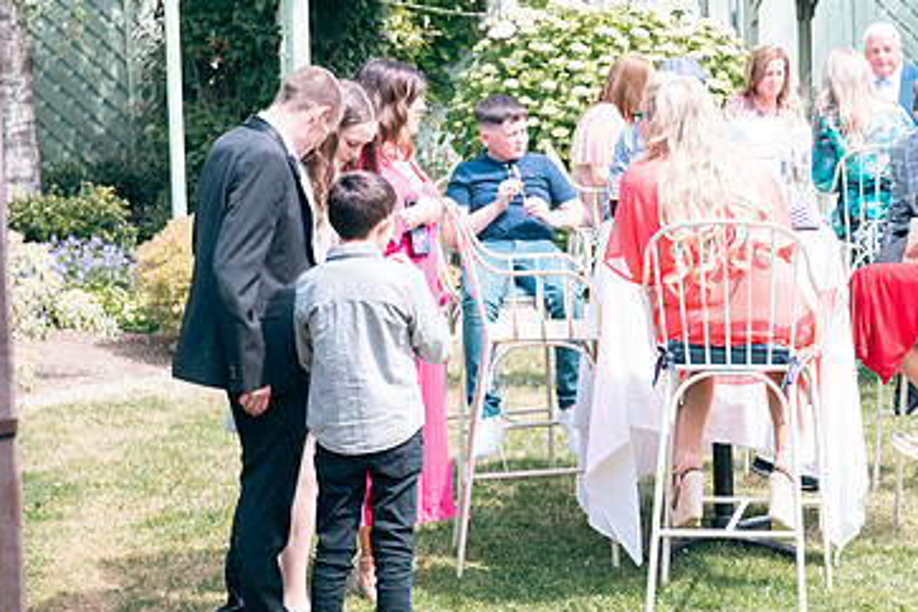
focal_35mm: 99
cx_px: 695
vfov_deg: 13.8
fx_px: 2524
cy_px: 145
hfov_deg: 20.4
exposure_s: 1/200
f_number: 5
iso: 100
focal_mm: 62
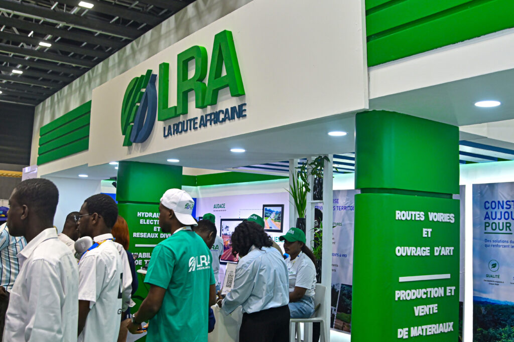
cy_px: 171
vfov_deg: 36.8
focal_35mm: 36
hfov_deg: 53.1
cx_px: 257
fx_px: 514
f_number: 4
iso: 640
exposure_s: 1/200
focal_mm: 24
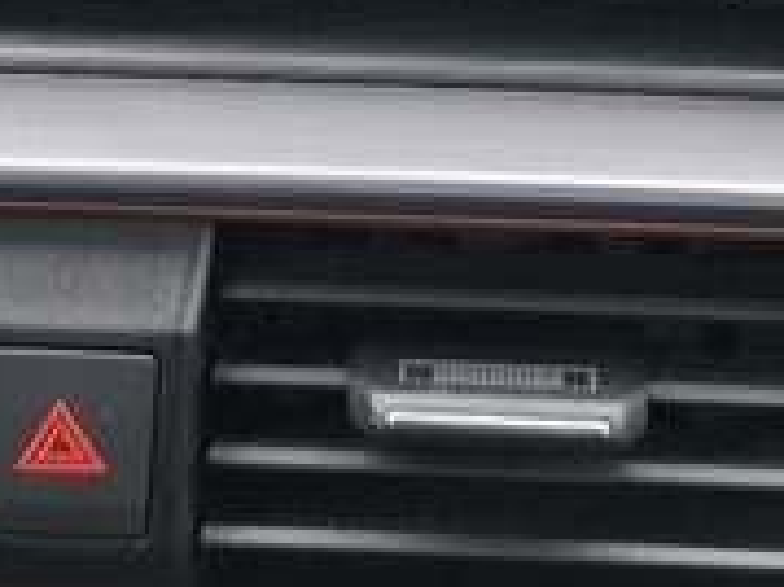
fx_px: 2331
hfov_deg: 19.1
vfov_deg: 13.4
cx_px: 328
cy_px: -324
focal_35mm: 103
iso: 100
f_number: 1.8
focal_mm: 5.54
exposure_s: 1/120
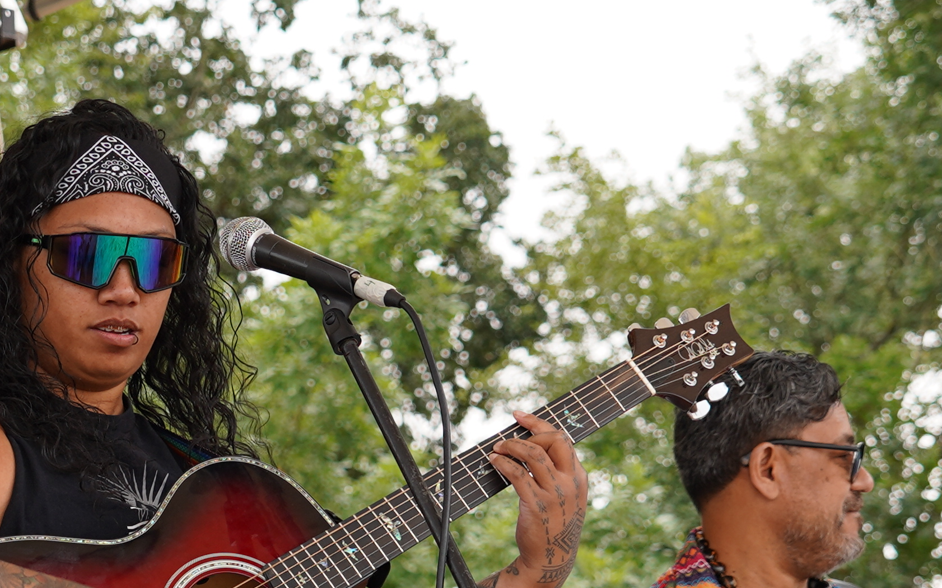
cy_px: 375
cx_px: 238
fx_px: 4107
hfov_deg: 13.0
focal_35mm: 160
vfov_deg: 8.2
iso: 100
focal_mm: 44
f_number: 4.5
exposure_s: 1/200
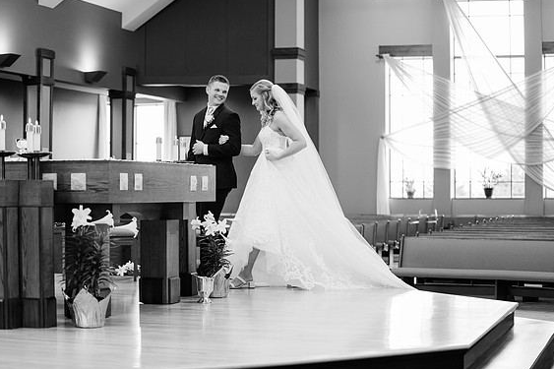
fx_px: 1138
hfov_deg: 27.4
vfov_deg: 18.4
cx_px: 279
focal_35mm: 74
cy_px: 186
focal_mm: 70
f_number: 2.8
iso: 1000
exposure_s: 1/250
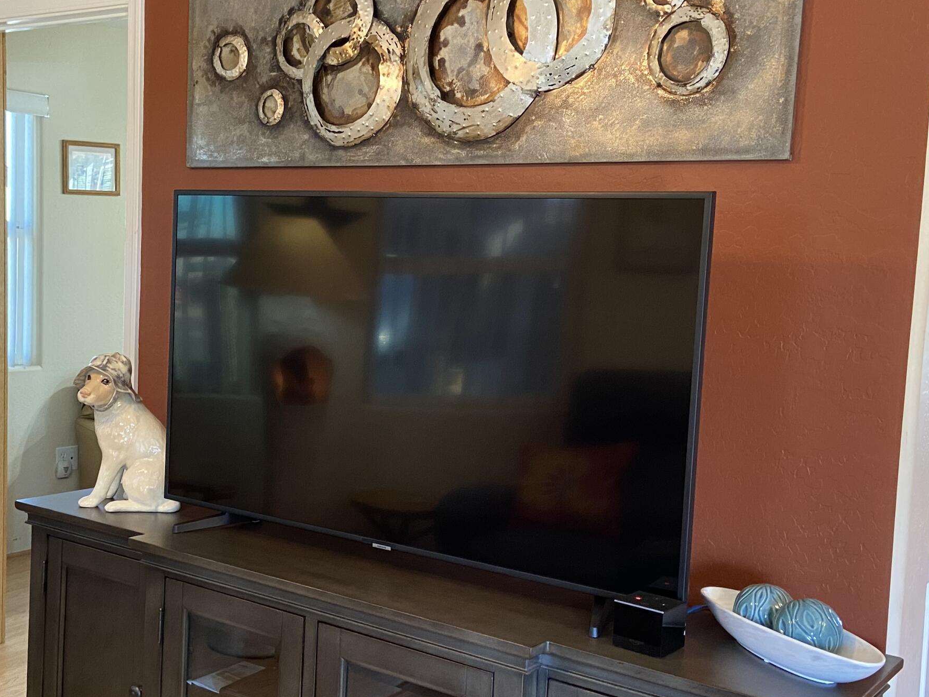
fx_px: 1181
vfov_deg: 32.9
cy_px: 369
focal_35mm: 44
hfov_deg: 42.5
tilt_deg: -7.3
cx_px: 336
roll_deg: -2.0
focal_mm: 4.25
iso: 250
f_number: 1.8
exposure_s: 1/60
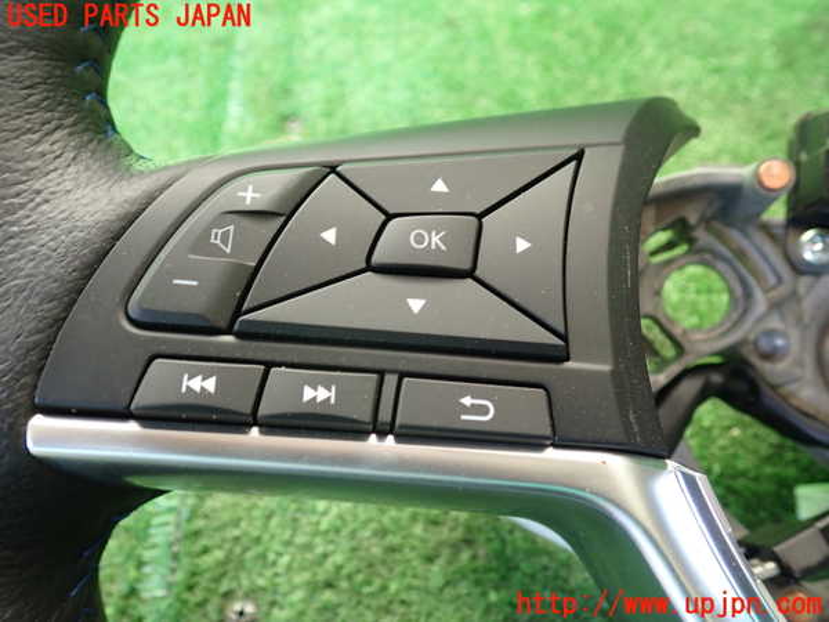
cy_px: 311
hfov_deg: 60.0
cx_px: 414
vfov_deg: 46.8
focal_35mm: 30
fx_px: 718
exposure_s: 1/60
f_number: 2.3
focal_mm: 5.4
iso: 200
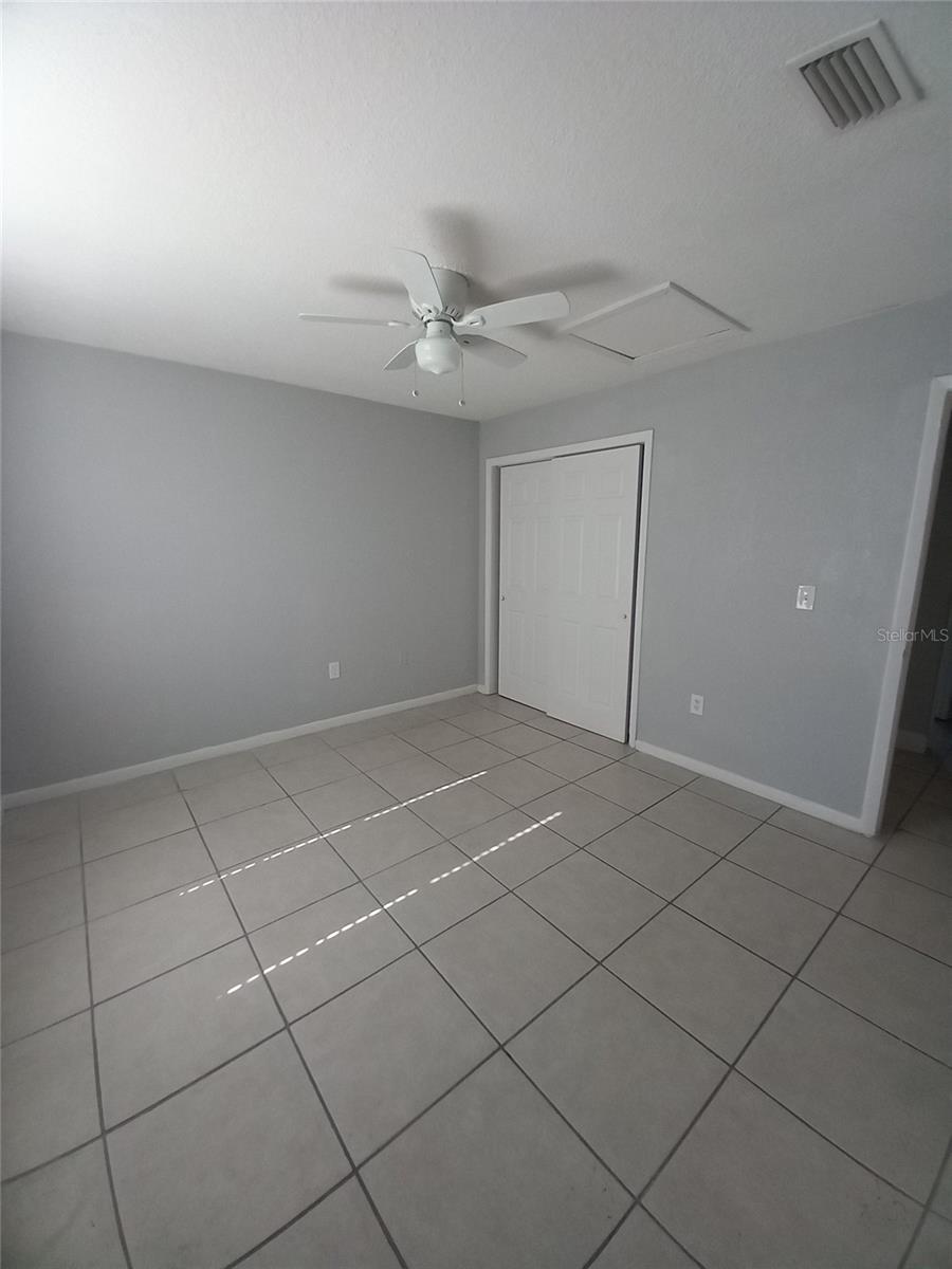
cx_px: 476
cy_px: 634
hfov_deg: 89.9
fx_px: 477
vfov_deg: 106.2
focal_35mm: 13
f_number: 2.2
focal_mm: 1.13
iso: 100
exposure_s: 1/120
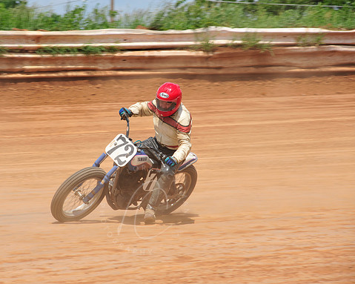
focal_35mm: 227
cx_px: 144
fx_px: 2385
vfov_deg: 6.8
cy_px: 142
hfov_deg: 8.5
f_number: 10
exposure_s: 1/400
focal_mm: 200
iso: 200
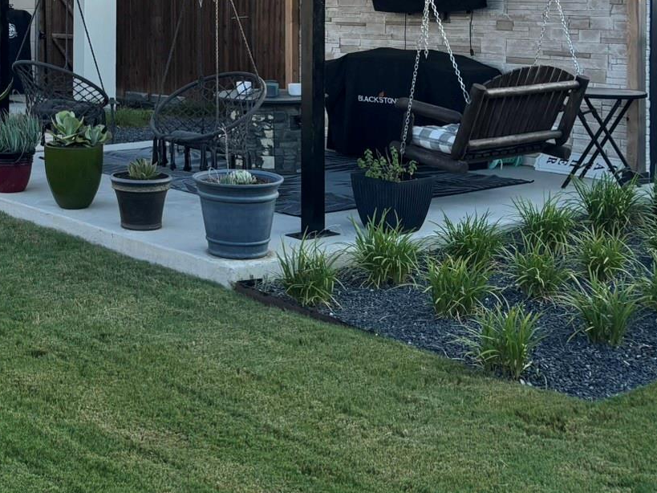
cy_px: -14
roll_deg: -0.6
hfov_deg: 28.4
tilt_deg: +0.5
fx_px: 1233
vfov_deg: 21.7
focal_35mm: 65
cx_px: 40
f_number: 1.6
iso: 50
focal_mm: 5.96
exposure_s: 1/1139
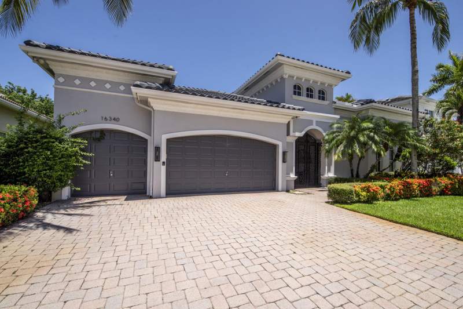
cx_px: 232
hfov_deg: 100.4
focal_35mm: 15
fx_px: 193
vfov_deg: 77.3
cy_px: 154
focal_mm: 15
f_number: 8
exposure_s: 1/640
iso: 100
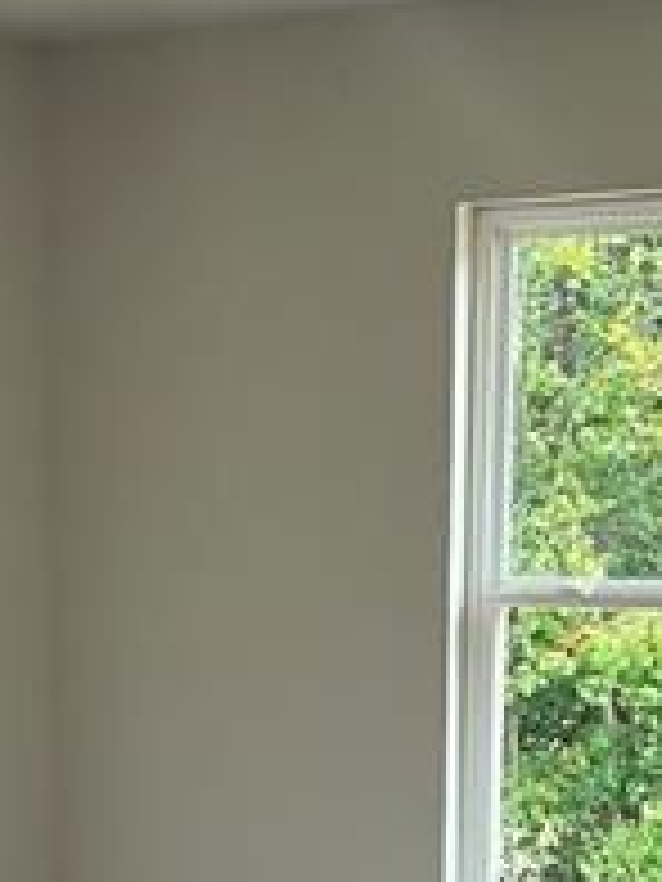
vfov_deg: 18.1
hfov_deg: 14.5
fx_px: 2601
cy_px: 1112
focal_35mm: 102
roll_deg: +0.0
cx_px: 248
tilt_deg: -12.0
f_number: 1.5
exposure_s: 1/60
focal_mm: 5.7
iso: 80
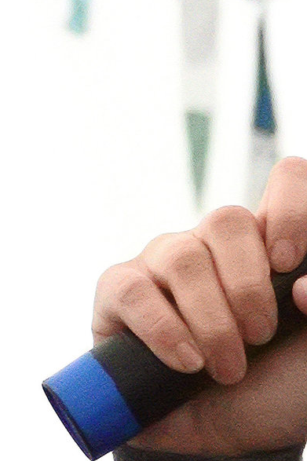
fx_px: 15460
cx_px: 796
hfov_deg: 1.1
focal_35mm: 1208
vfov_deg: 1.7
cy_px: 584
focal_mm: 70
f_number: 4.5
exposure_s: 1/1250
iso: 6400
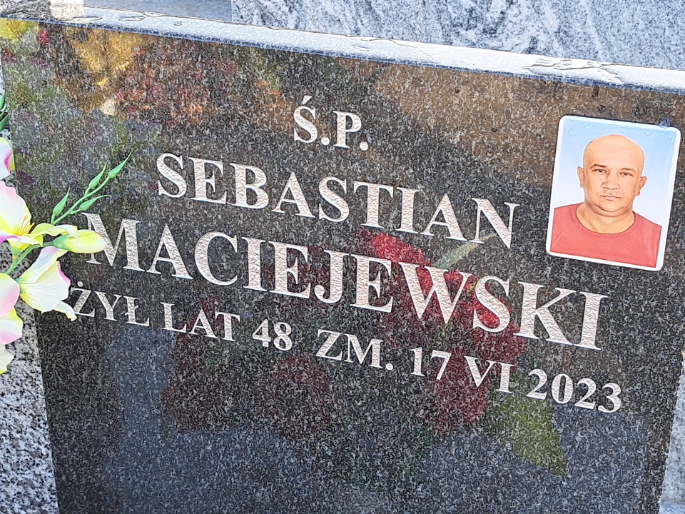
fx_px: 475
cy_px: 257
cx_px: 342
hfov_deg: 71.6
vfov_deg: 56.8
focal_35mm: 24
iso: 50
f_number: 1.8
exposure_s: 1/118
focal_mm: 5.23
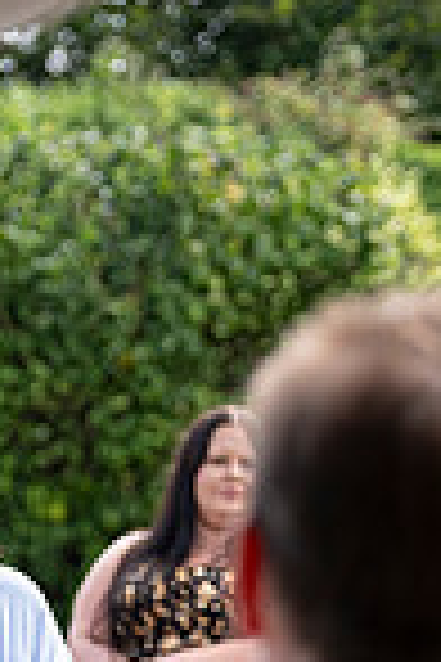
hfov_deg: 4.2
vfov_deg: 6.3
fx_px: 6027
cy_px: 531
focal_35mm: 328
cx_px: -99
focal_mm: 71.5
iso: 200
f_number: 3.2
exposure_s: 1/640
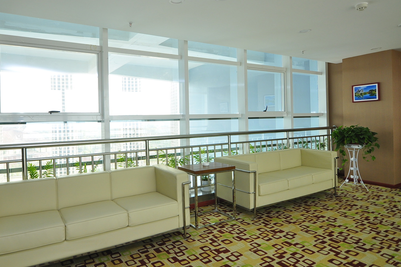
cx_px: 178
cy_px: 119
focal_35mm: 24
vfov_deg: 53.7
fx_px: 263
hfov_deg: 74.5
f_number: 2.8
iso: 320
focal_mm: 13
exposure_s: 1/125
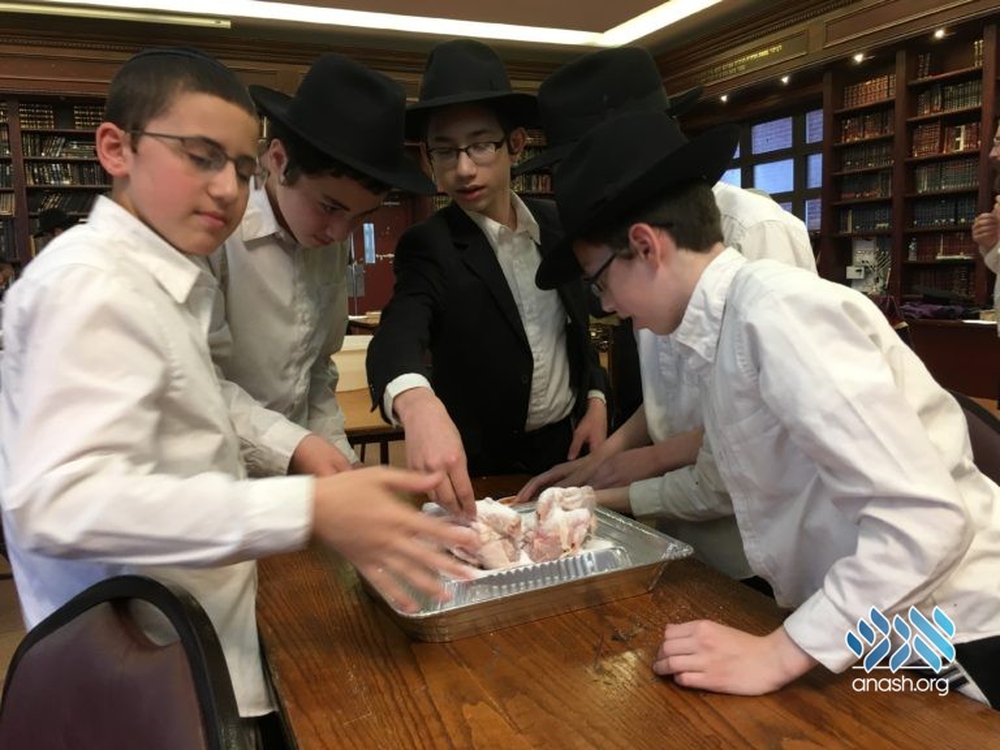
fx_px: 838
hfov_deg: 61.7
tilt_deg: -6.1
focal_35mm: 29
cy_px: 375
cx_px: 500
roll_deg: +2.9
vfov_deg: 48.2
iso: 80
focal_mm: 4.15
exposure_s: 1/30
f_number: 2.2
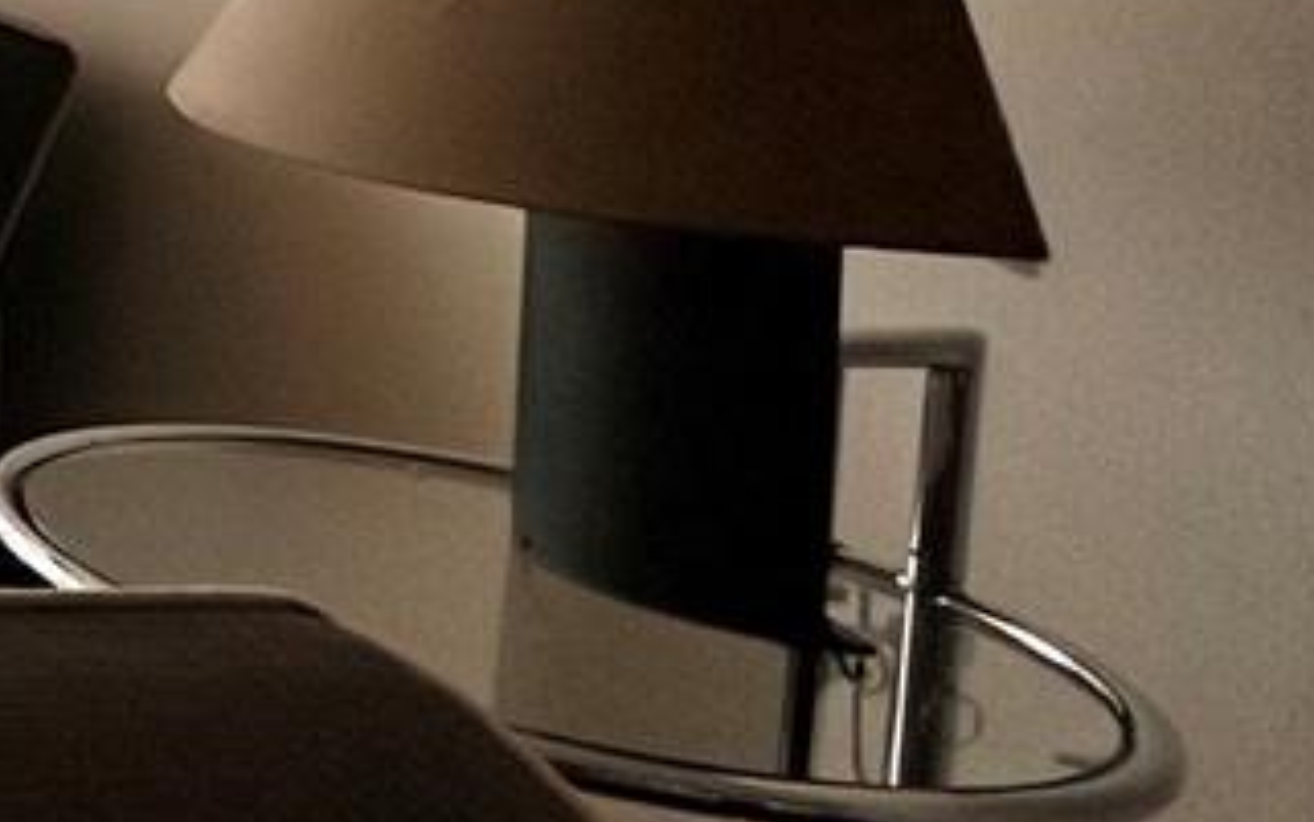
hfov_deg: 14.6
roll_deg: -1.6
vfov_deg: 16.3
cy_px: -348
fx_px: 2651
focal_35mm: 74
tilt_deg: -4.4
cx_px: -1940
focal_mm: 2.22
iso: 40
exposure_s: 1/211
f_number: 2.2
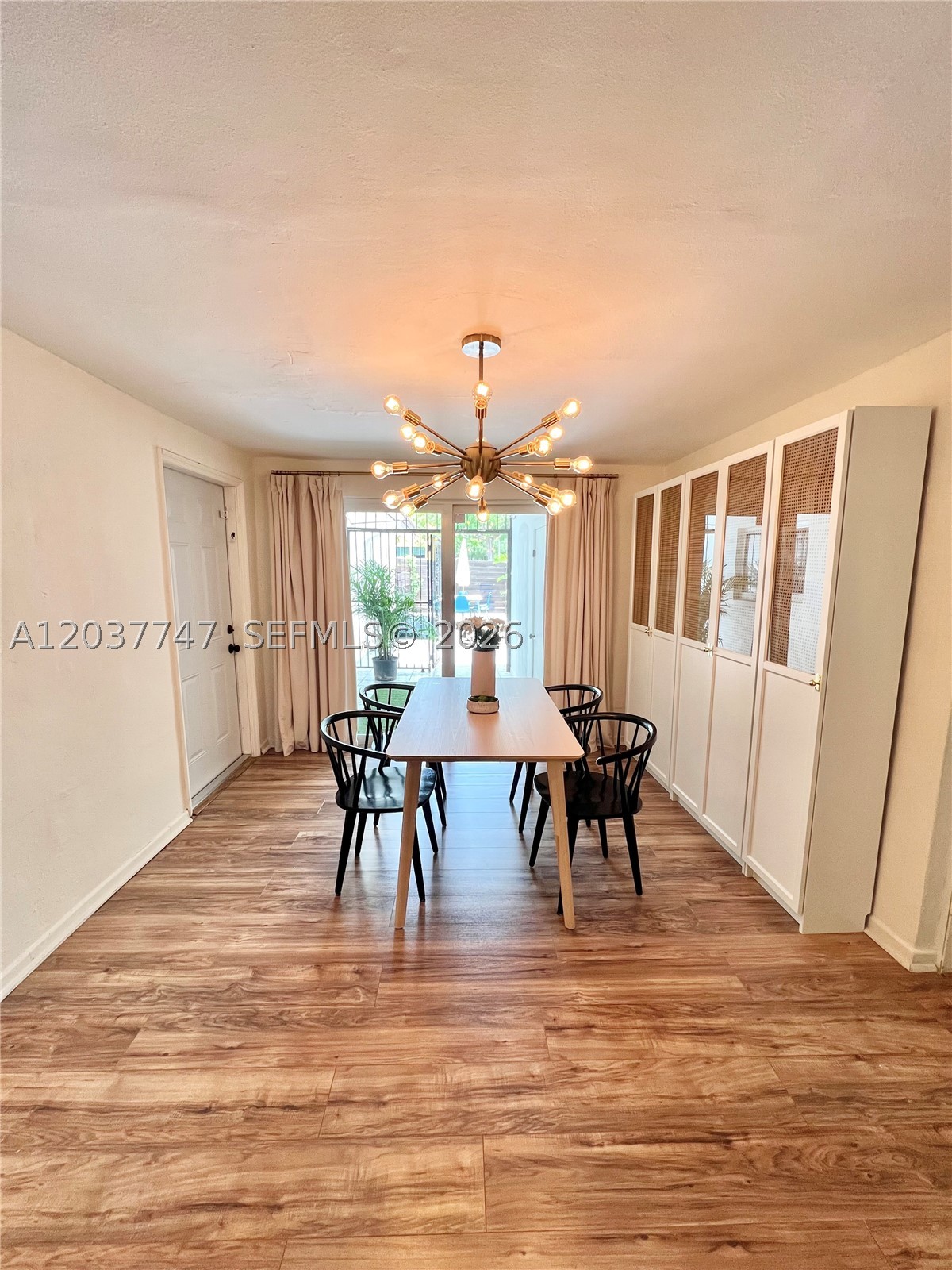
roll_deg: -0.3
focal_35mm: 13
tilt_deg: -6.8
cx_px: 476
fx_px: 477
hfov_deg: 89.9
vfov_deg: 106.2
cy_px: 635
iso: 250
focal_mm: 1.57
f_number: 1.8
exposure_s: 1/120
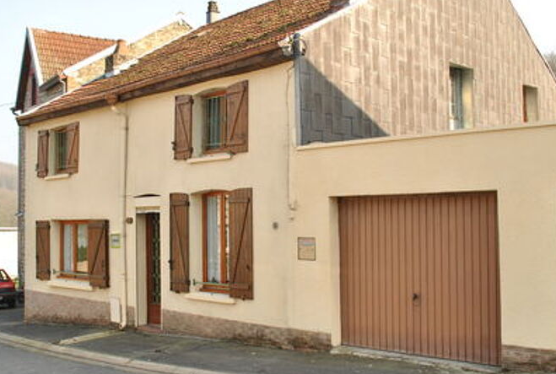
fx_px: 635
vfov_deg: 32.8
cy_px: 194
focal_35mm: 41
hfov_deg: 47.2
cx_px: 254
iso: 200
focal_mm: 18
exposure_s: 1/400
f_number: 4.5
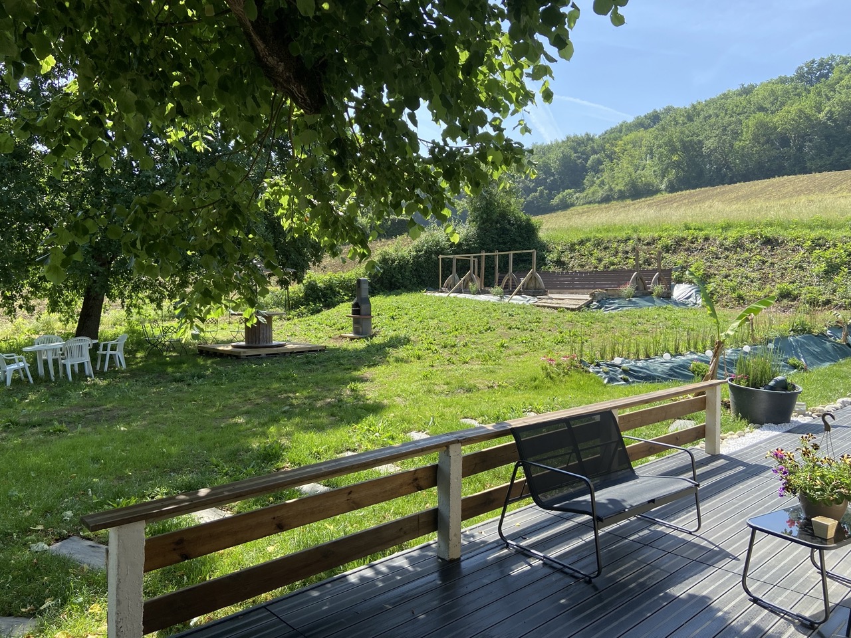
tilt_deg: -2.3
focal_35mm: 26
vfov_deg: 53.1
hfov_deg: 67.3
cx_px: 426
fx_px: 639
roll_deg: +0.1
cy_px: 319
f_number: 1.8
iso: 32
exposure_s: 1/890
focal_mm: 4.25
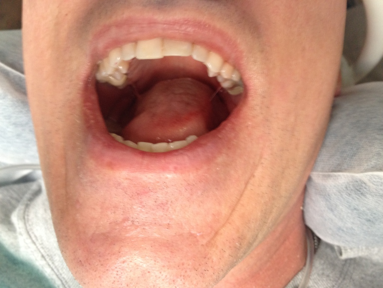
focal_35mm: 35
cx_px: 192
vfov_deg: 40.7
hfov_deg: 52.6
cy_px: 144
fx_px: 387
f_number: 2.4
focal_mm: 4.28
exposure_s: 1/20
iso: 160
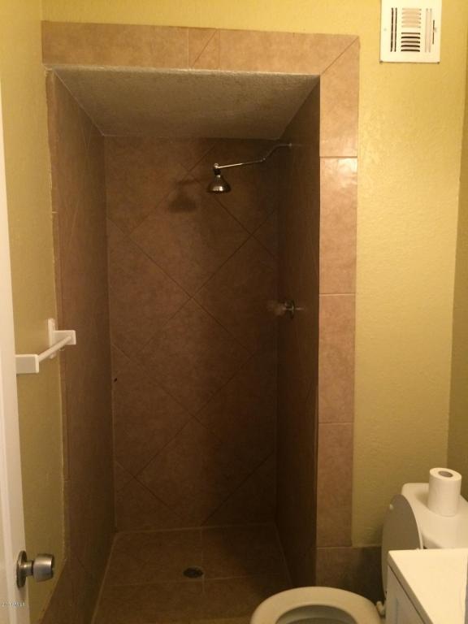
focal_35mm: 29
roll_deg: -1.0
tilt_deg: -6.1
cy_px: 312
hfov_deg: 48.2
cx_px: 234
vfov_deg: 61.7
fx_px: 523
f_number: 2.2
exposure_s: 1/30
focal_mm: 4.15
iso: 250
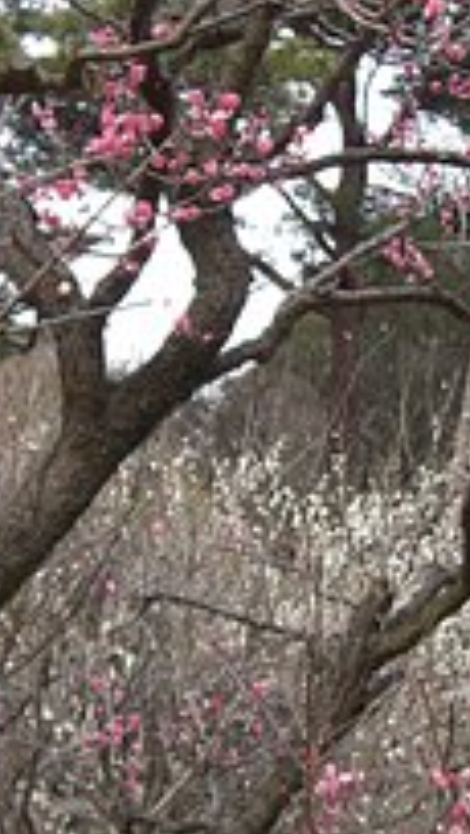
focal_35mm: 104
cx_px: 335
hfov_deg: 11.6
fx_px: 2300
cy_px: 421
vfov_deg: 20.5
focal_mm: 6.2
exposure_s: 1/200
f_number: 2.7
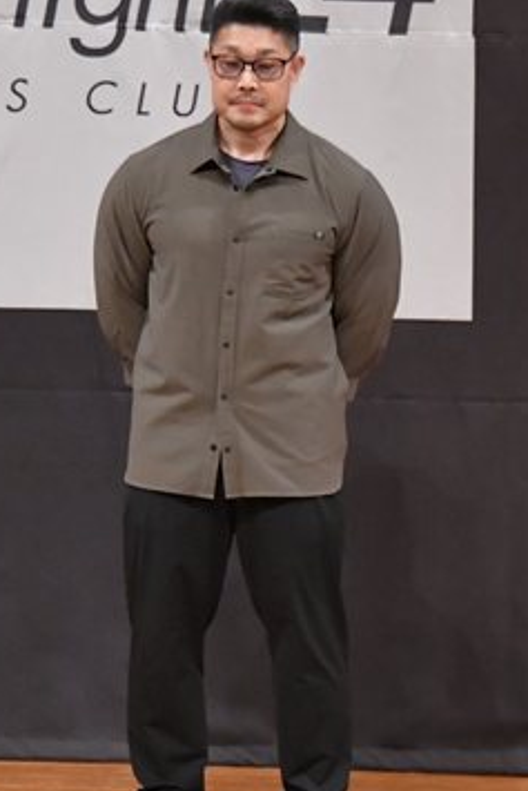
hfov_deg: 2.5
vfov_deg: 3.7
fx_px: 12219
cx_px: 190
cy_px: 463
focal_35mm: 556
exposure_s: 1/400
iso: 7200
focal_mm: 170
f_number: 5.6
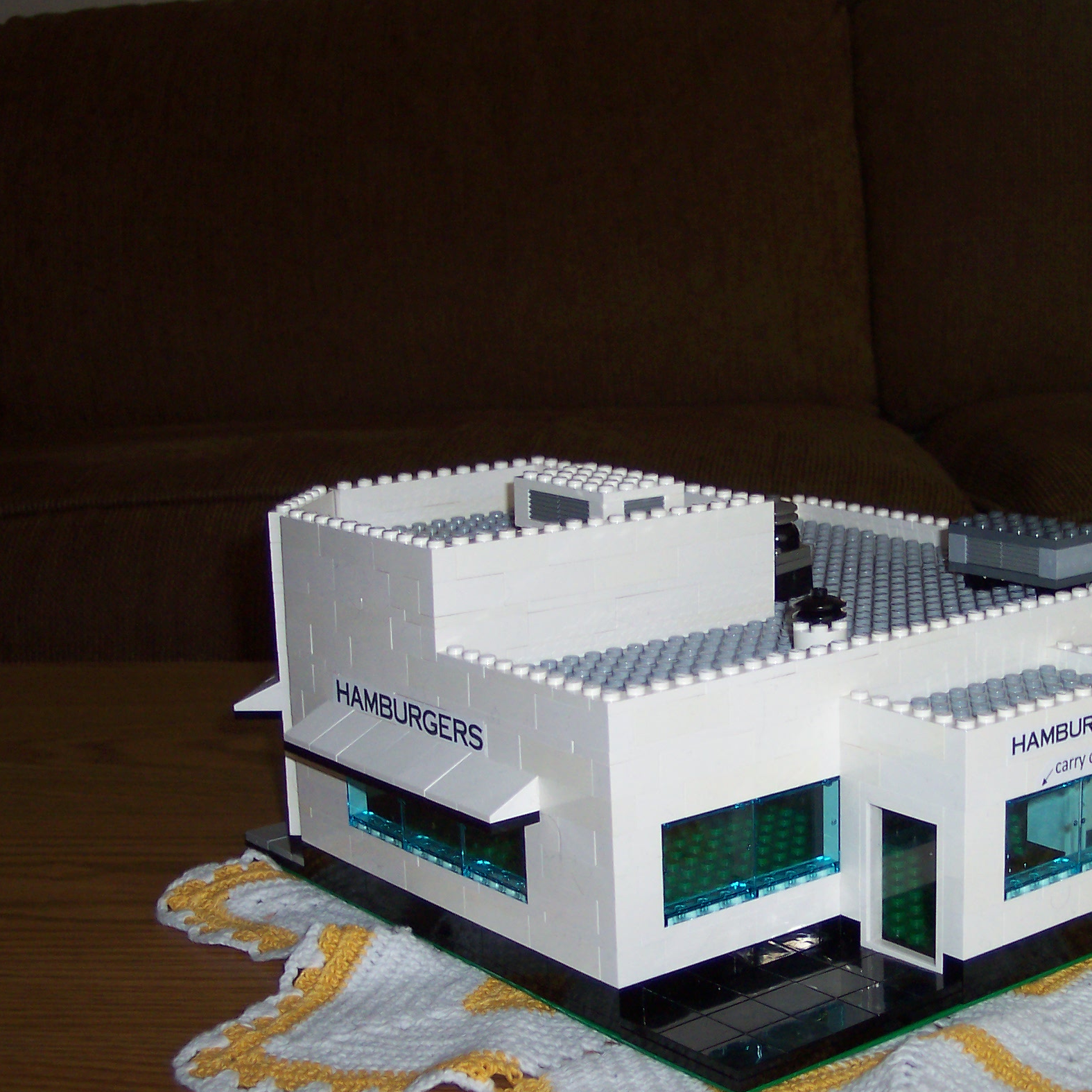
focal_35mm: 55
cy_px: 654
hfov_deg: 30.8
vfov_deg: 31.0
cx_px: 752
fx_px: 1963
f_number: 2.8
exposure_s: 1/30
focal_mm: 8
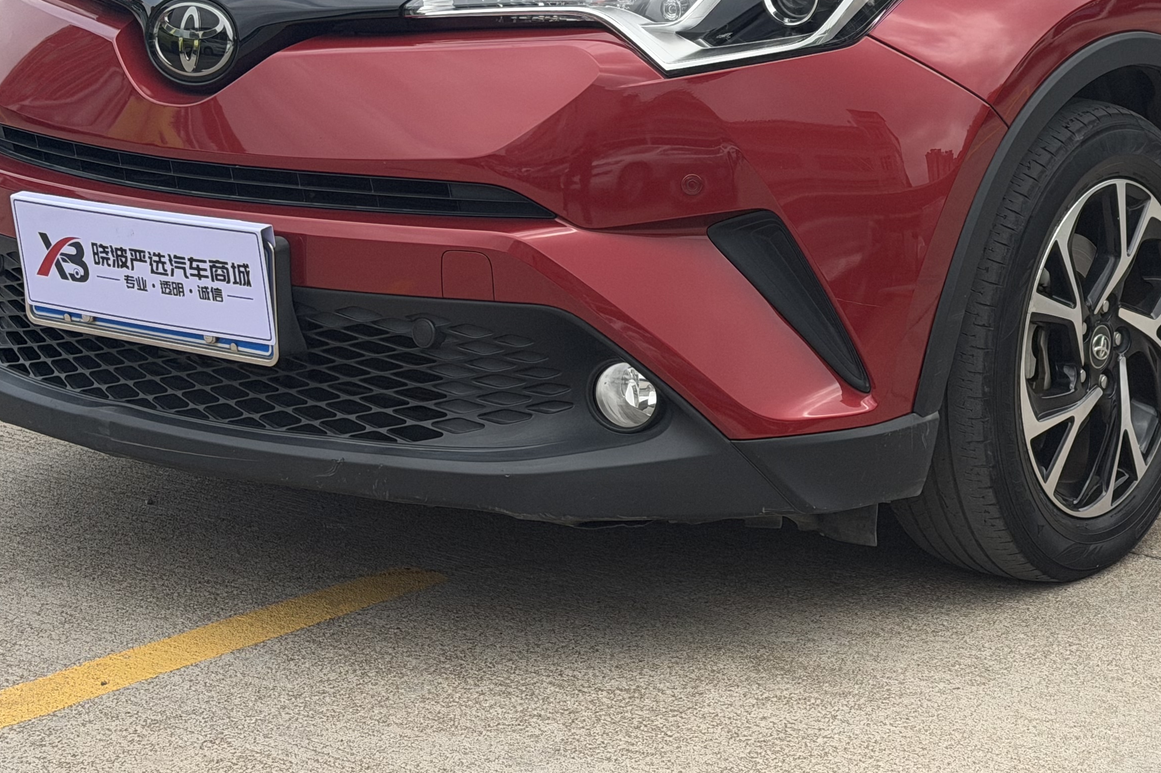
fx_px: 2805
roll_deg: -0.7
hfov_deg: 23.2
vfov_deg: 15.5
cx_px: 837
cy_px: 39
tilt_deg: -6.7
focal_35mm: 87
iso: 64
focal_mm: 6.76
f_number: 1.78
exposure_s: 1/2976
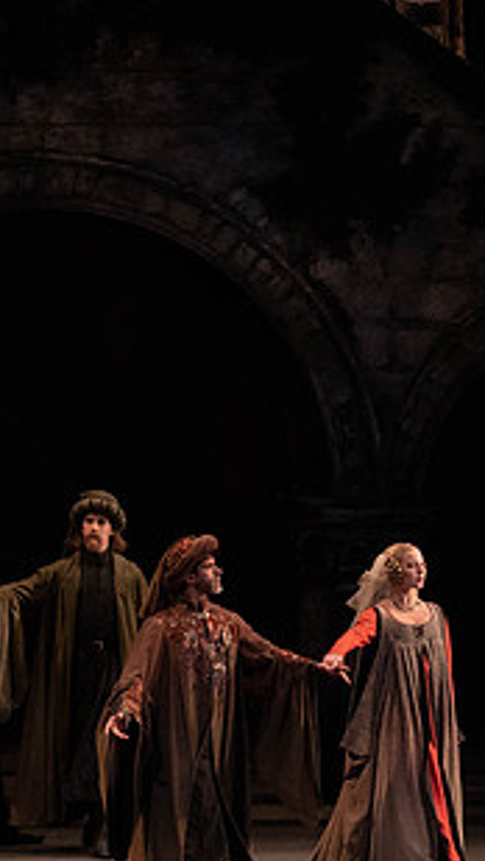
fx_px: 8407
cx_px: 159
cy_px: 422
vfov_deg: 5.9
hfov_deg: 3.3
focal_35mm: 368
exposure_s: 1/320
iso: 6400
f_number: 7.1
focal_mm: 187
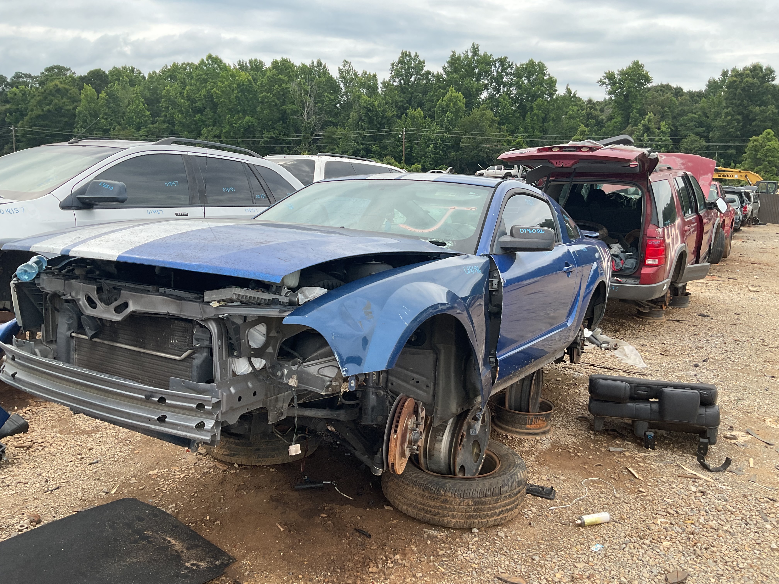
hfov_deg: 61.7
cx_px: 390
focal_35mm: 29
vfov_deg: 48.2
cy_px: 292
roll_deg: -2.3
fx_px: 653
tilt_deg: -10.5
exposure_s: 1/545
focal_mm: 3
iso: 16
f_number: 1.8
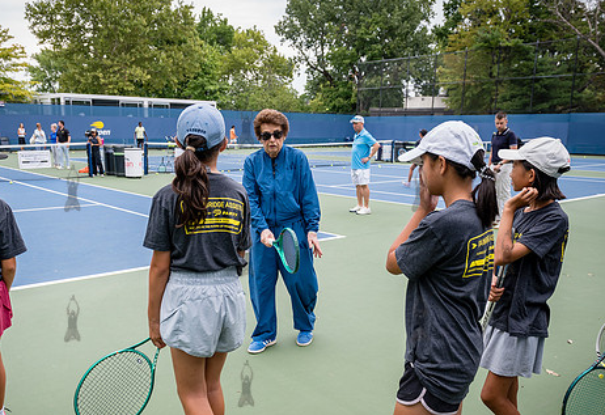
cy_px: 260
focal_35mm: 33
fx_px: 560
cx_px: 277
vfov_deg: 40.4
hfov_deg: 56.7
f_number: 4.5
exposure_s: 1/500
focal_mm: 24
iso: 400
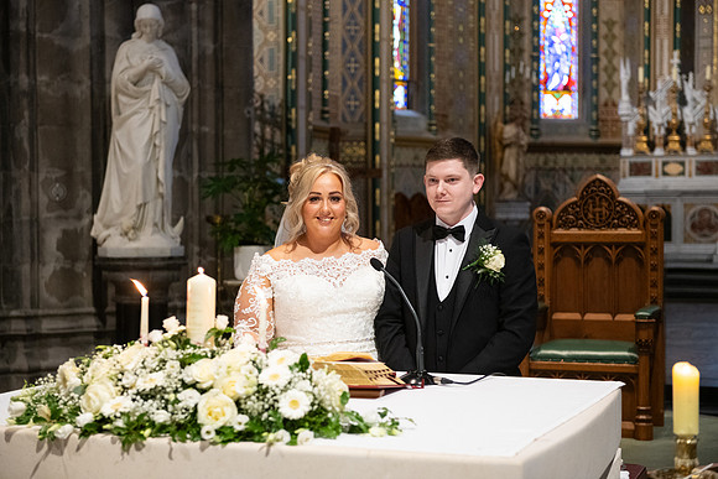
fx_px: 1317
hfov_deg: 30.5
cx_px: 359
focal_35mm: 66
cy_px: 240
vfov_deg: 20.6
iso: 1250
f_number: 3.5
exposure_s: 1/160
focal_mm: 66
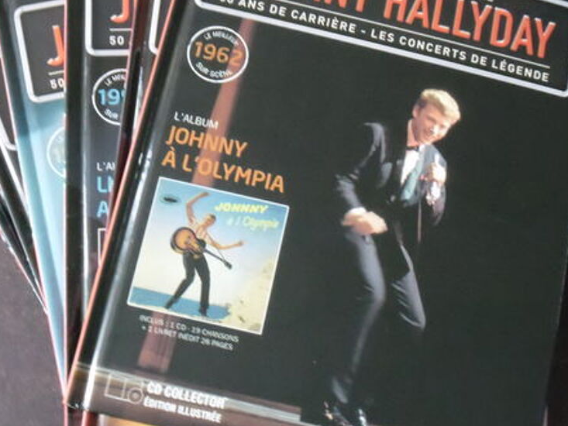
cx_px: 297
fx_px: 985
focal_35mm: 60
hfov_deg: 32.2
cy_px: 225
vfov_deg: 24.4
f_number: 4.5
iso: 800
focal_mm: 7.8
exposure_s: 1/20
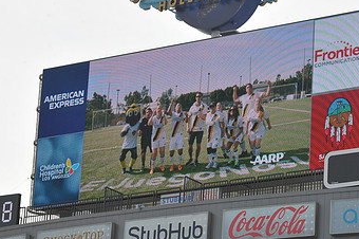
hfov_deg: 11.8
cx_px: 223
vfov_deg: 7.9
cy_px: 108
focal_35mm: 174
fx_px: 1733
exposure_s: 1/500
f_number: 11
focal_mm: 102
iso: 250
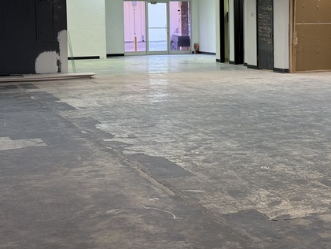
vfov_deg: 20.0
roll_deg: +0.4
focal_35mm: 73
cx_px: 244
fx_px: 698
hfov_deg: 26.4
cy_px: 61
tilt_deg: -3.8
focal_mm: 6.76
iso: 125
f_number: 1.78
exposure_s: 1/224
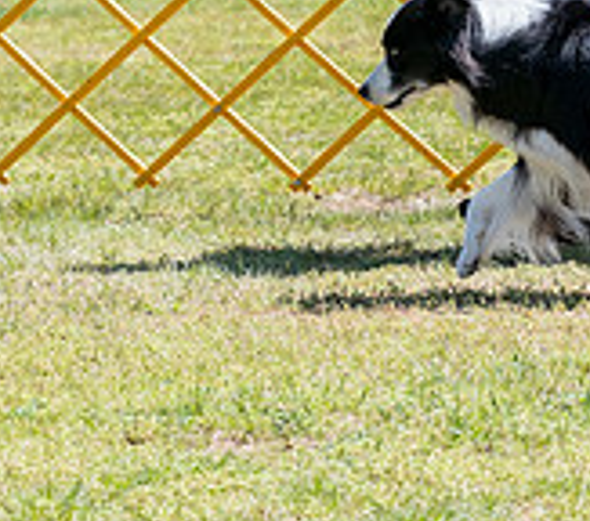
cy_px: -177
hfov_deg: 4.8
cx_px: 521
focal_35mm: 384
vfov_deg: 4.3
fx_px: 6987
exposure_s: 1/1600
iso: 800
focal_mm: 103
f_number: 7.1
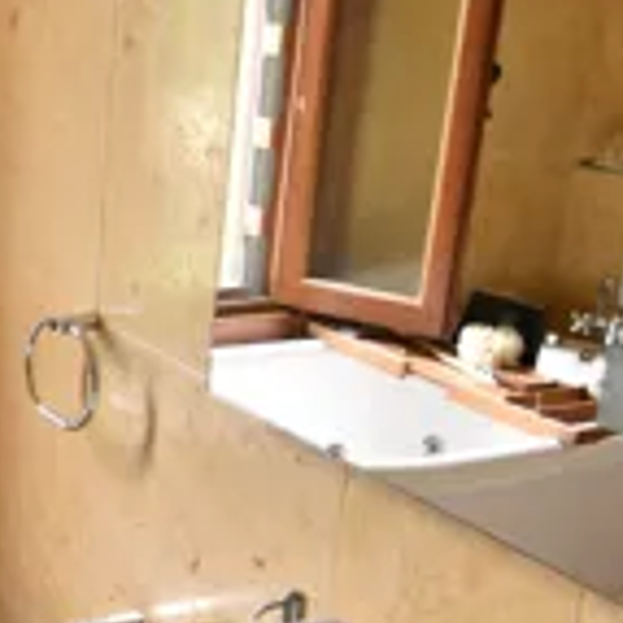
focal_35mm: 59
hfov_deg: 26.1
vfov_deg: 29.1
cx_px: -118
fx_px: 1197
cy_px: 392
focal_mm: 11
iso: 200
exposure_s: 1/30
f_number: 2.8
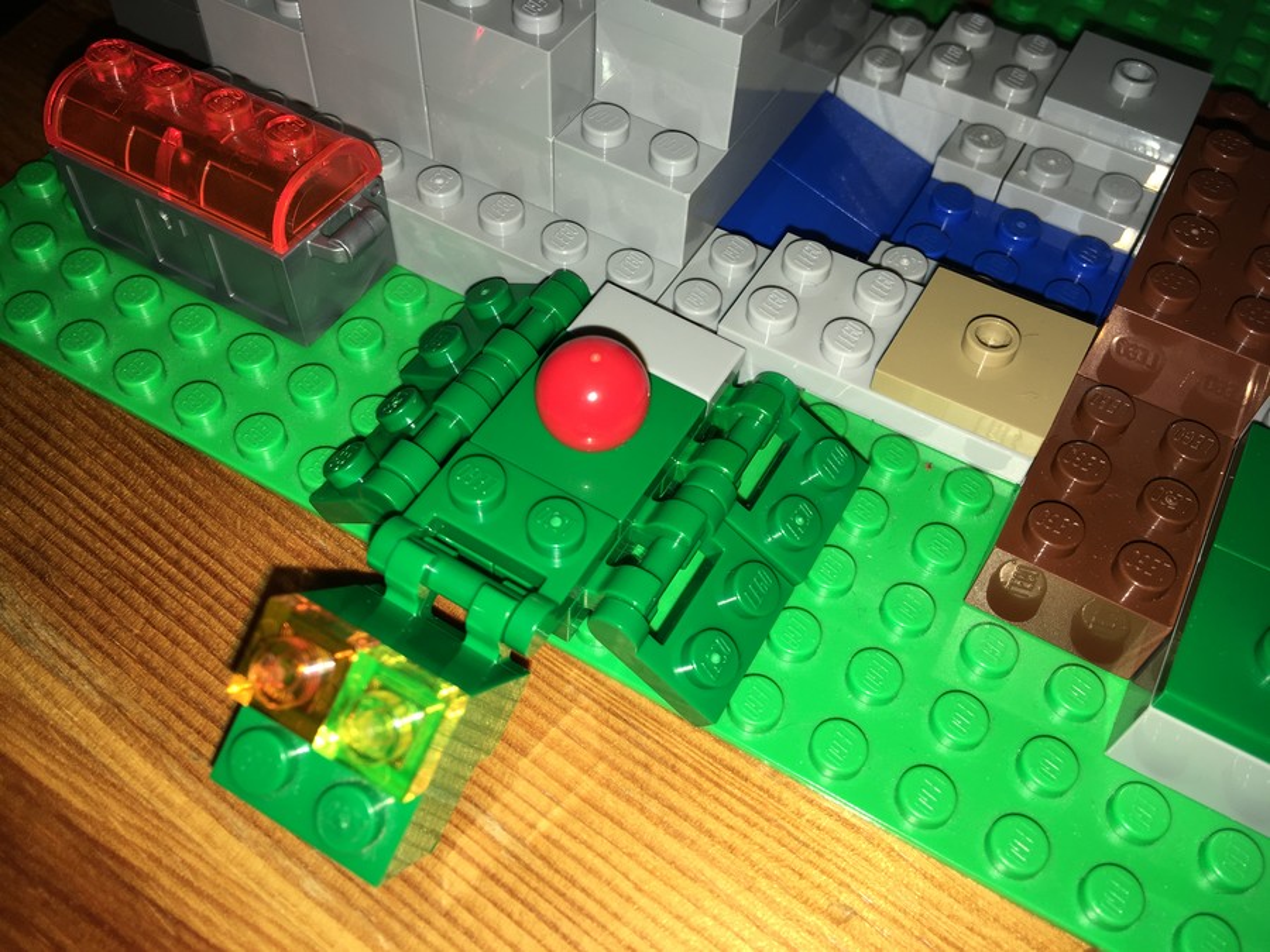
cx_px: 635
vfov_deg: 48.2
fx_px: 1064
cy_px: 476
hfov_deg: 61.7
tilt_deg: -55.2
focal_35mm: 29
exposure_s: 1/182
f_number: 2.2
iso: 25
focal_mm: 4.15
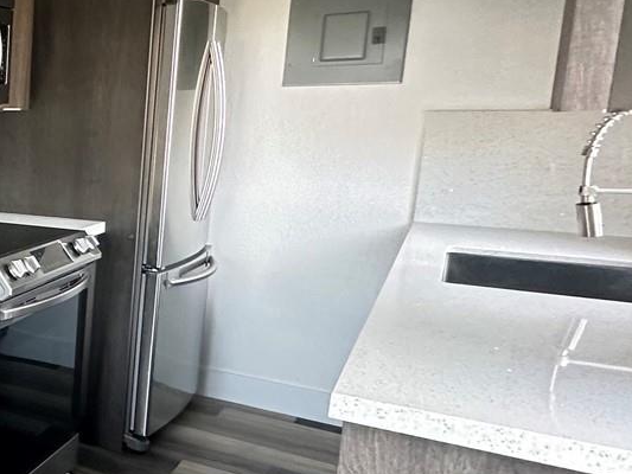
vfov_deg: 34.4
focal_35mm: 42
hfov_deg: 29.6
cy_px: 232
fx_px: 767
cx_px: -287
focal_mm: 2.22
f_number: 2.2
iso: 320
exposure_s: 1/85
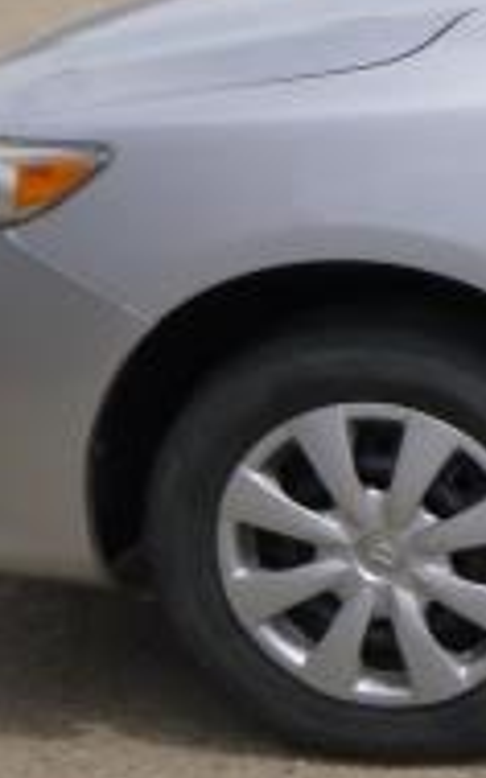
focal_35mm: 112
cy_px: 387
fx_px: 2375
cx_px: 1347
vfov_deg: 18.6
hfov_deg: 9.6
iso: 100
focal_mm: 4.5
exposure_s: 1/640
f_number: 3.9
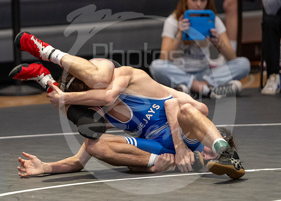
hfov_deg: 5.4
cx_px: 96
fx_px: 2955
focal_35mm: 370
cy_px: 198
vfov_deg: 3.9
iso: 3200
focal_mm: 150
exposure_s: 1/1000
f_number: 2.8
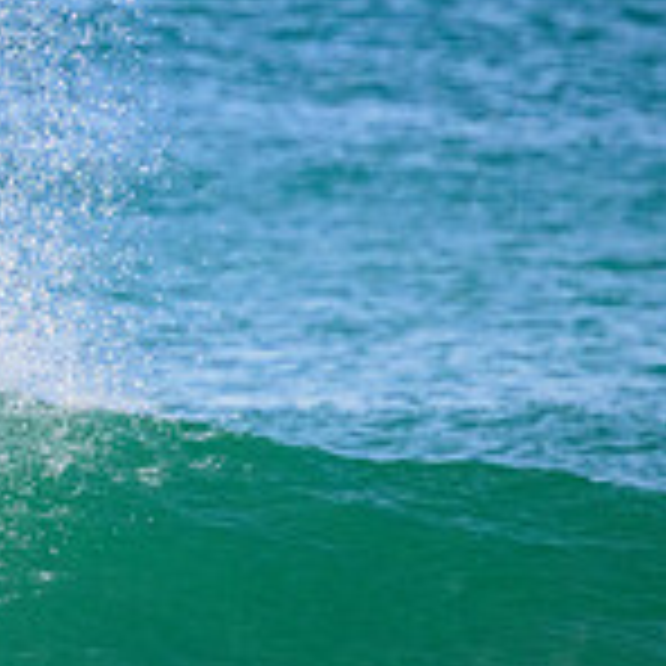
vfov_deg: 0.7
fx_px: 58075
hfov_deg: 0.7
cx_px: -630
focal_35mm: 2668
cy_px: 200
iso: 2800
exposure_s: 1/2000
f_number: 11
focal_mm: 800
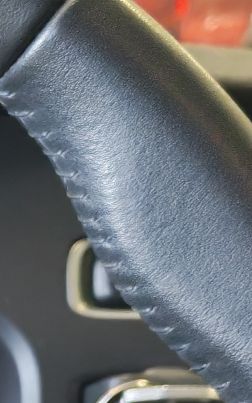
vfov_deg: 11.7
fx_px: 1836
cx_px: -467
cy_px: 706
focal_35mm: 167
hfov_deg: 7.1
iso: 1009
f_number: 1.9
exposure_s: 1/100
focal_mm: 6.12
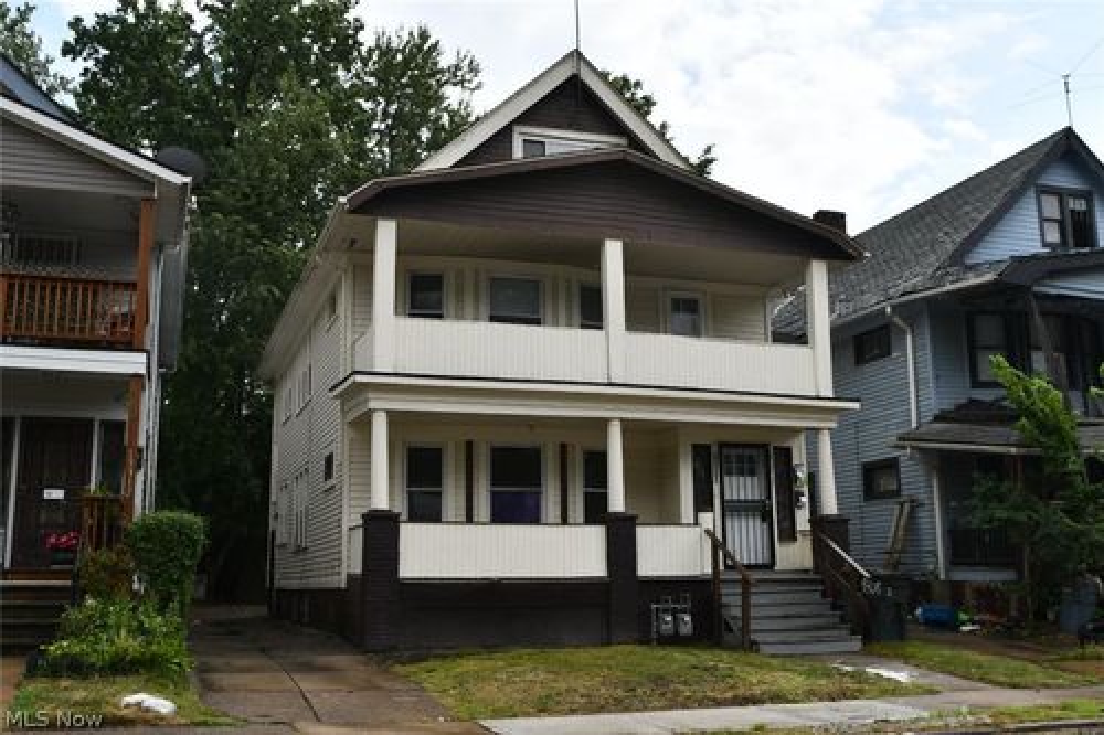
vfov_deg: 36.8
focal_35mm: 36
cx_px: 552
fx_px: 1104
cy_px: 368
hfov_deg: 53.1
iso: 100
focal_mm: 24
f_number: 8
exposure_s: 1/320
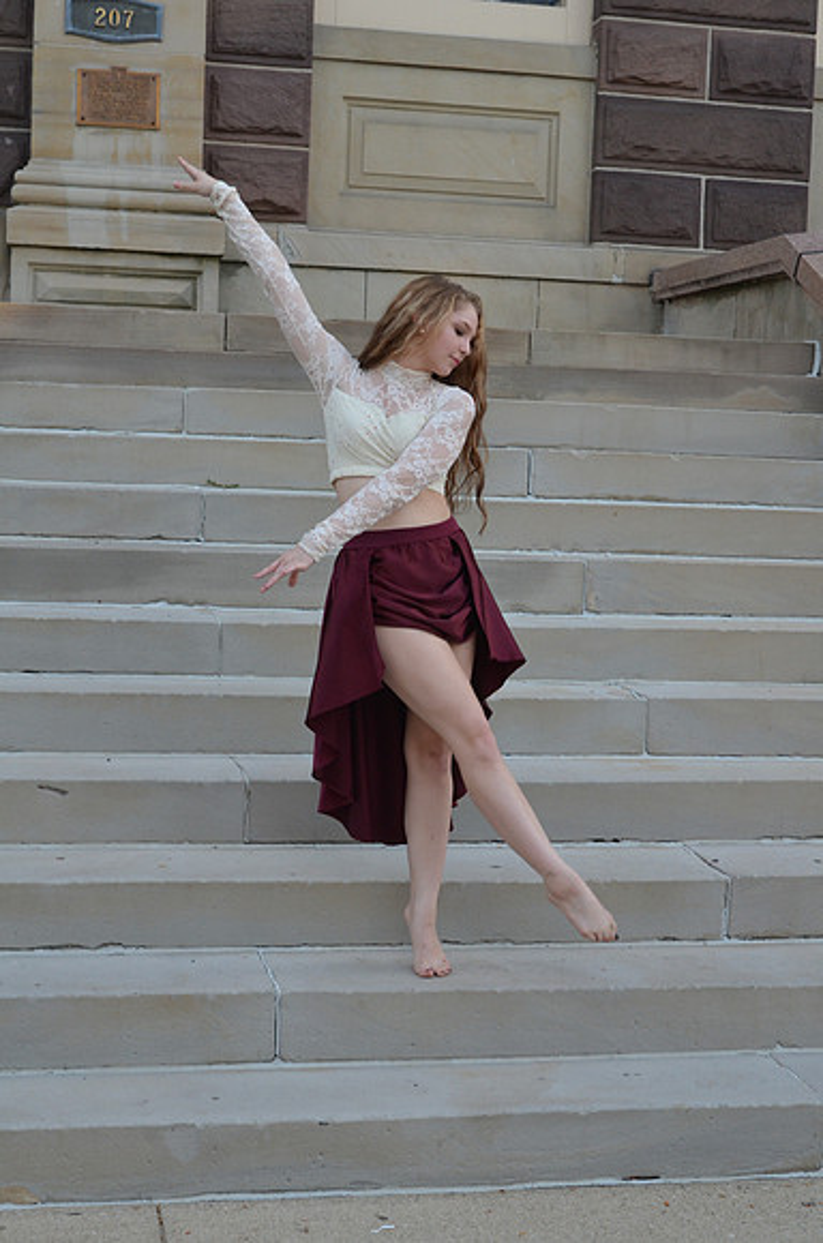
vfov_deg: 36.9
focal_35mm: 54
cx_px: 412
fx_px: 1861
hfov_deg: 24.9
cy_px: 622
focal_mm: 36
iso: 800
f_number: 7.1
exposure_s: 1/200
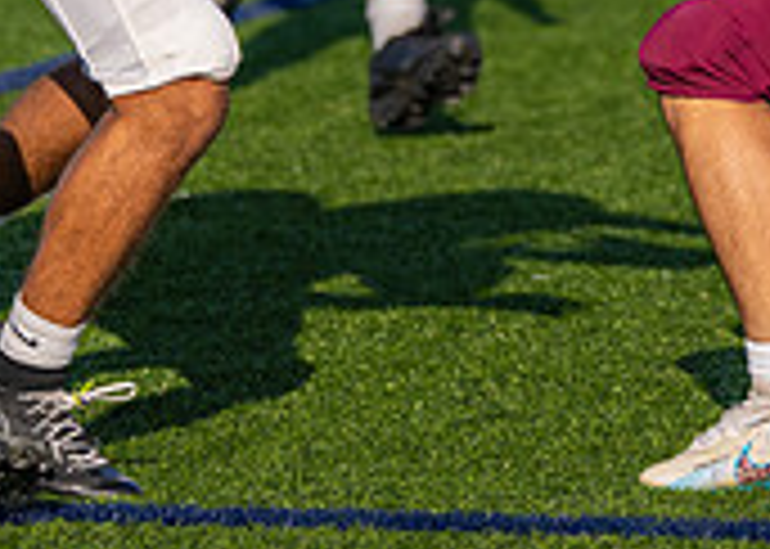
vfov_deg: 3.5
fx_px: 8875
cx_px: 265
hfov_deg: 5.0
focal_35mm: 406
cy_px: -492
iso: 125
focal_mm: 98
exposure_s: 1/4000
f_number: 2.8
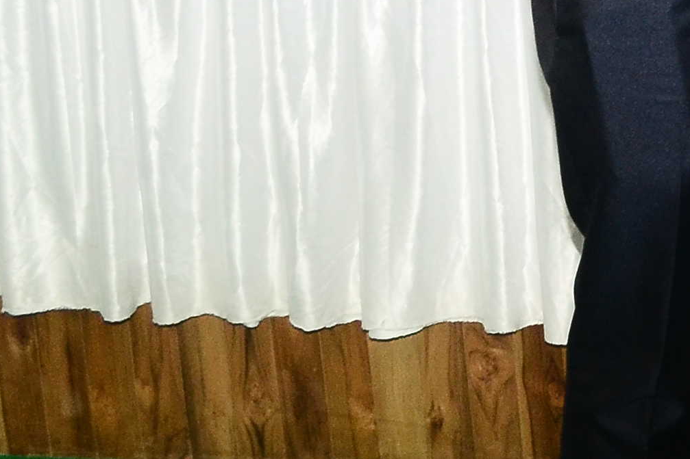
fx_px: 2893
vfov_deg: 8.6
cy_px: -447
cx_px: 1322
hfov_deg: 12.2
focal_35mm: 151
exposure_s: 1/125
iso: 800
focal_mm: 22
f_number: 5.6
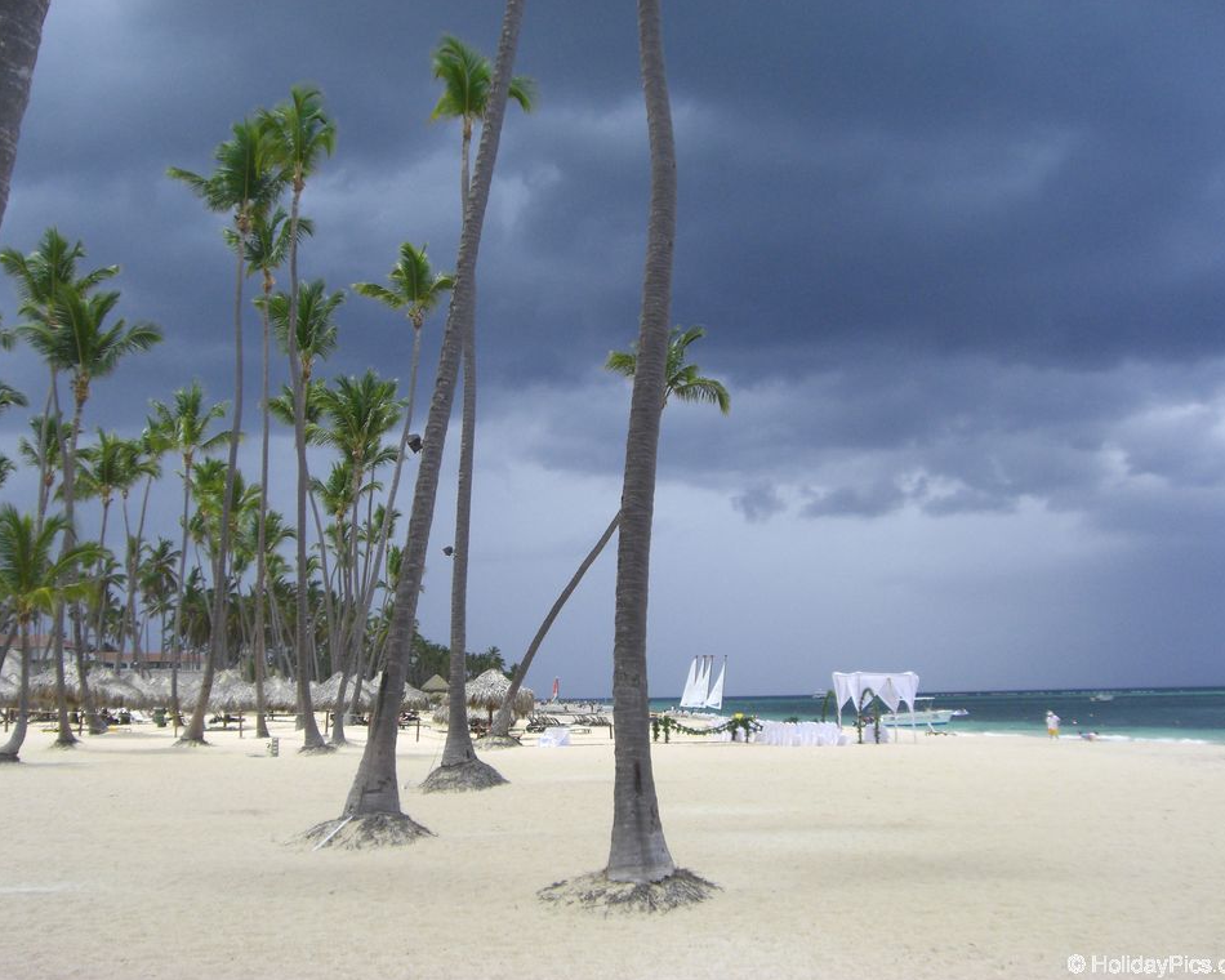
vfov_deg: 37.3
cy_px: 490
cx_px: 594
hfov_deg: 45.8
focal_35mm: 40
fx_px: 1450
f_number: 8
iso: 100
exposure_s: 1/200
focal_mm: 6.2
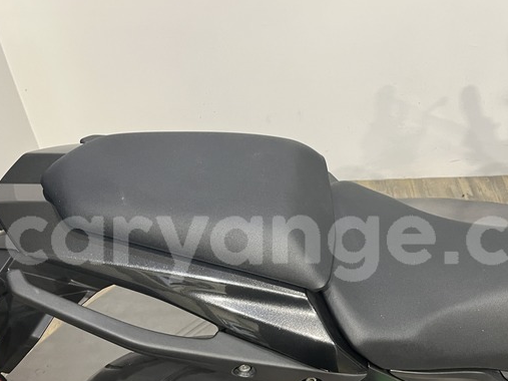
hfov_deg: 45.3
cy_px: 243
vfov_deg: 34.9
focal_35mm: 41
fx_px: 602
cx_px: 325
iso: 160
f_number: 1.6
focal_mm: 5.1
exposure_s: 1/60
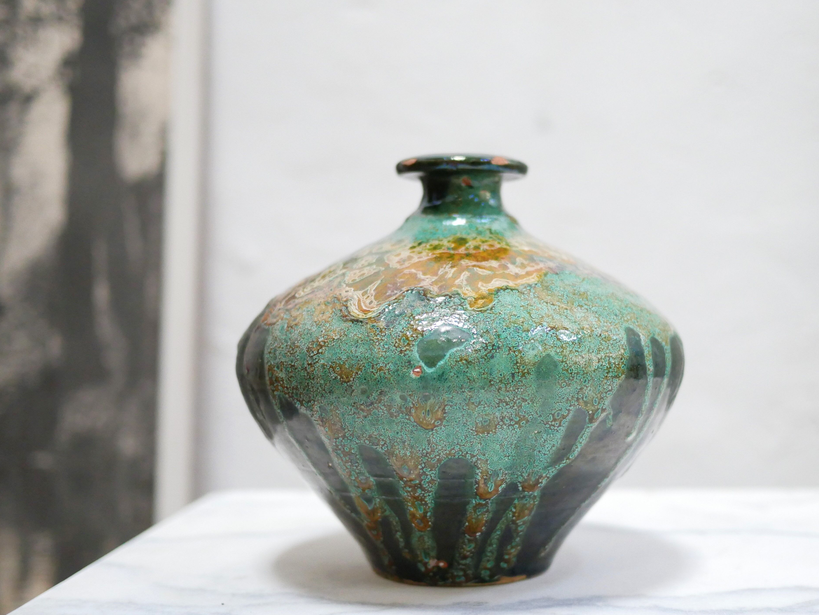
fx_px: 1160
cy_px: 342
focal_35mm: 49
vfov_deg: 29.7
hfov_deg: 38.8
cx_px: 468
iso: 2000
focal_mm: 20
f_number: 1.7
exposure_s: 1/60
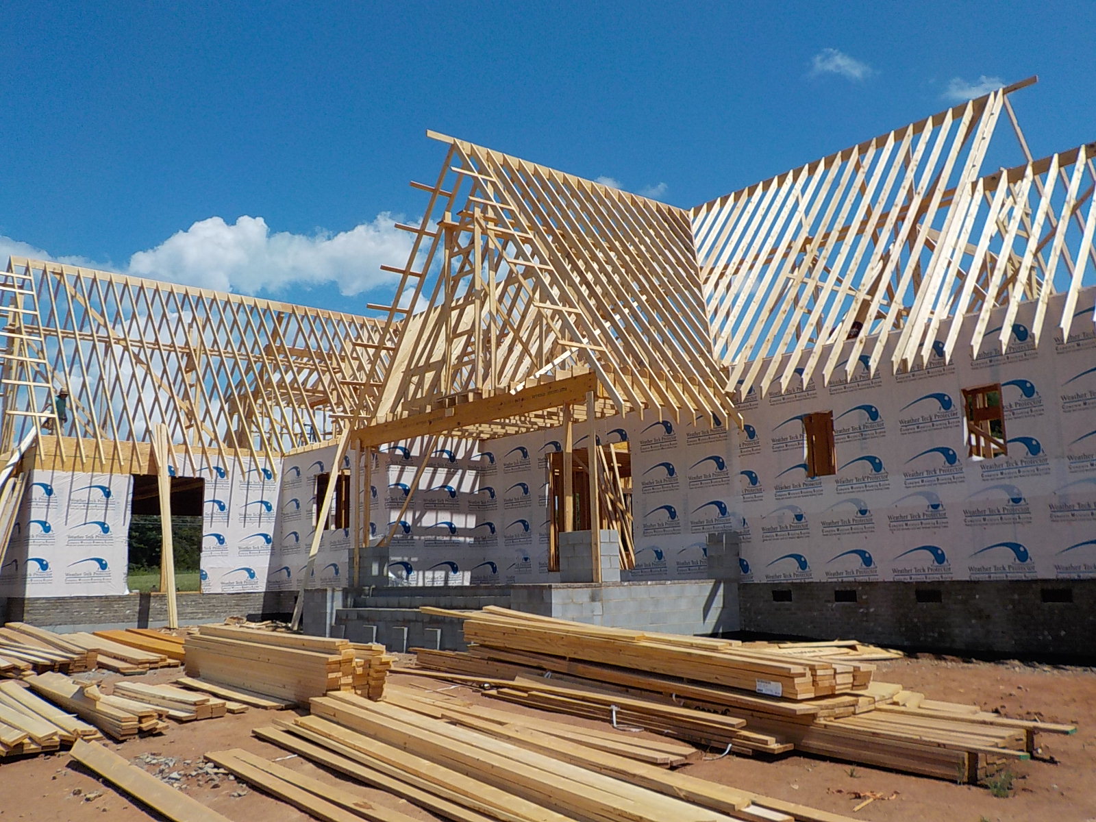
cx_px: 548
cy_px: 411
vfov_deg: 46.8
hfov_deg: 60.0
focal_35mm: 30
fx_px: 950
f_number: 6.6
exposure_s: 1/640
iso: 125
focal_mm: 4.1
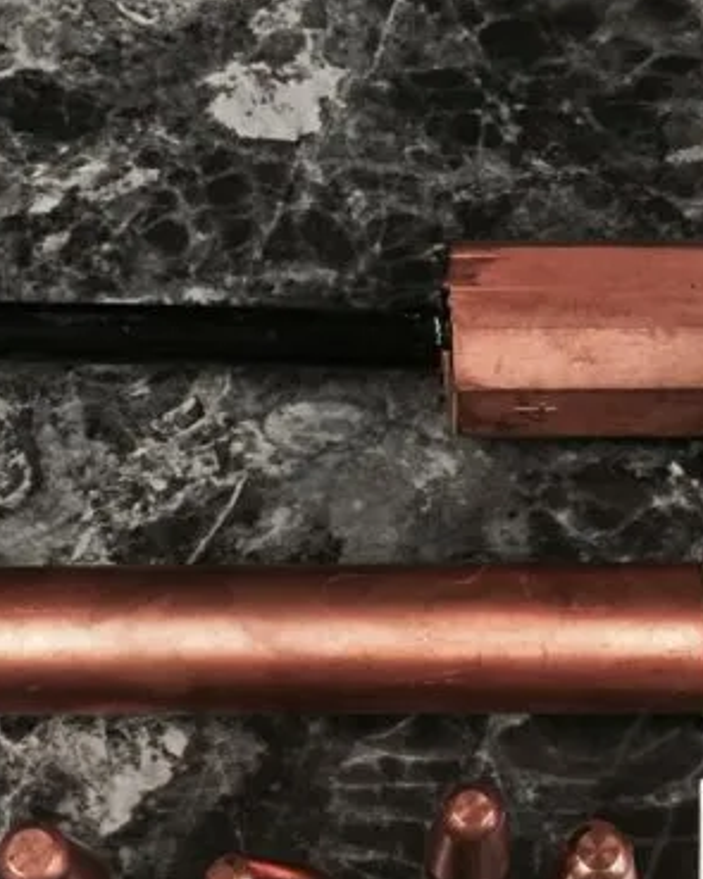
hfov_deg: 19.4
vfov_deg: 24.1
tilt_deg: -63.3
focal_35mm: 79
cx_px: 316
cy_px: 457
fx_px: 2055
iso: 100
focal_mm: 4.15
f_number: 2.2
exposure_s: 1/30
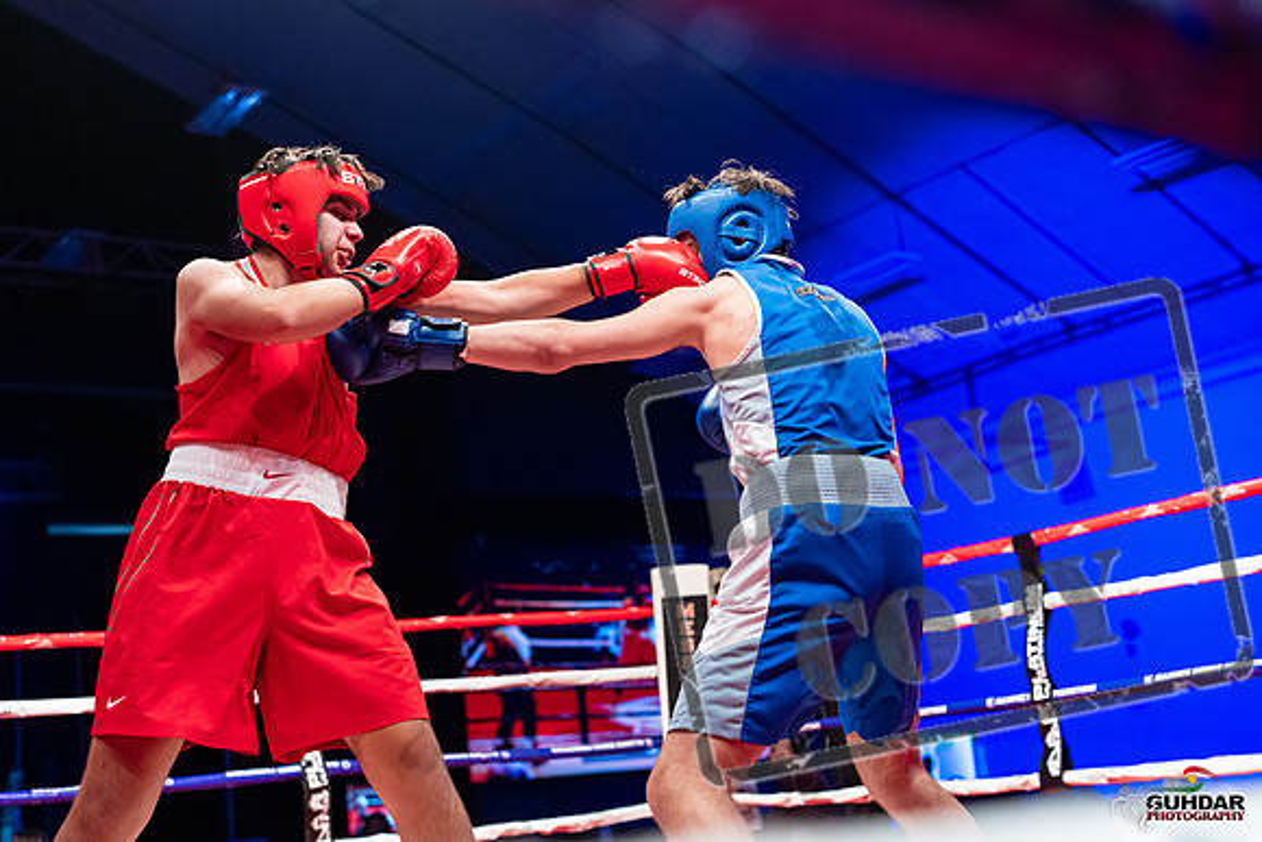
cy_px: 421
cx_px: 631
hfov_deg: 39.6
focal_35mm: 50
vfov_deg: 27.0
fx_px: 1753
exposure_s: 1/1000
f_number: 2.8
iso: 4000
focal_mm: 50
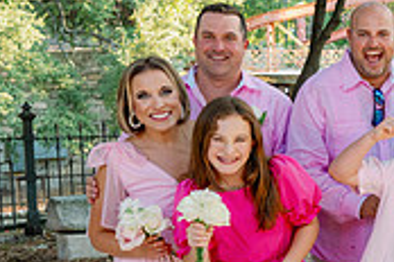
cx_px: 489
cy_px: 182
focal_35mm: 80
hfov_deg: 23.0
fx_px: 875
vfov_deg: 17.0
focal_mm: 24
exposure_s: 1/200
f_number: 4.5
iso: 500
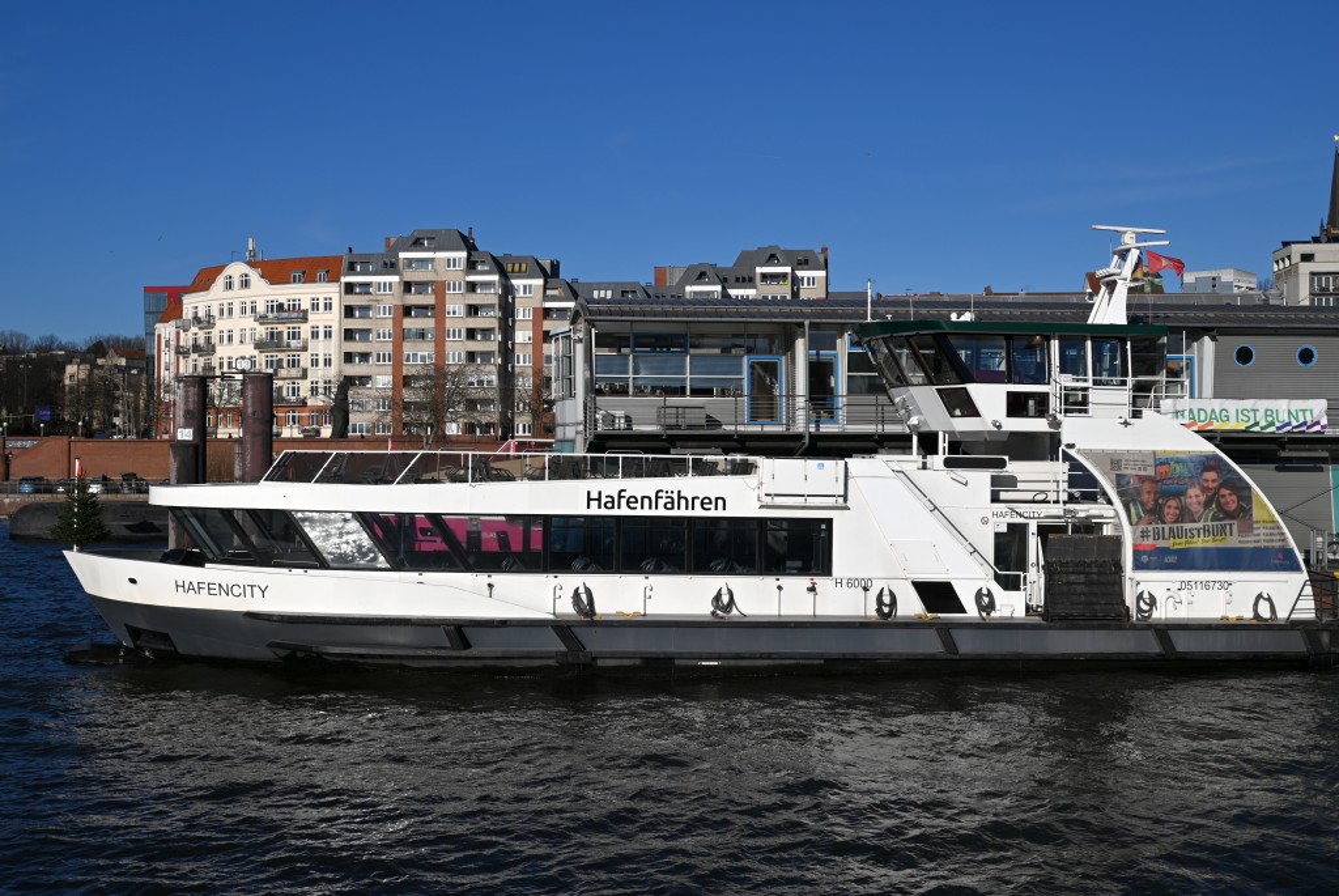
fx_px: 1415
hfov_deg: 50.6
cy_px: 448
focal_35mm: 38
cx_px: 670
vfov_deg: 35.1
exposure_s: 1/640
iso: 100
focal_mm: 38
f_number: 9
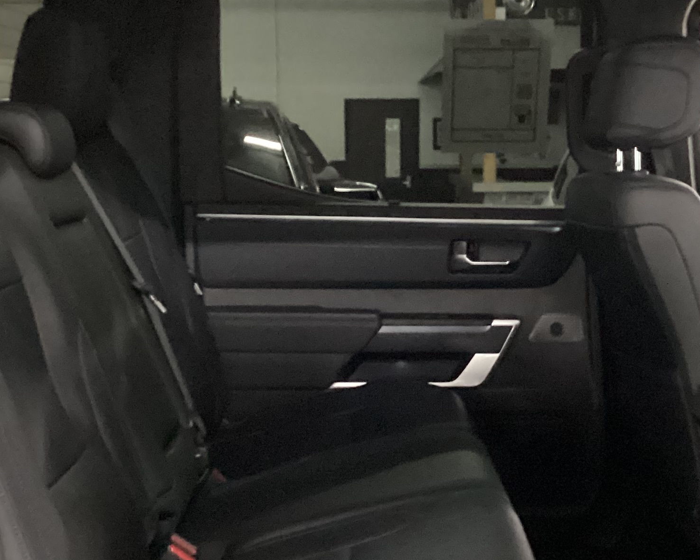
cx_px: 455
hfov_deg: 28.2
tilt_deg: -10.1
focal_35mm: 67
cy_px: 342
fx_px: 1388
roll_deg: +0.5
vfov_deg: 22.8
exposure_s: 1/17
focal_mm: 3.3
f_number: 2.4
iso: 800
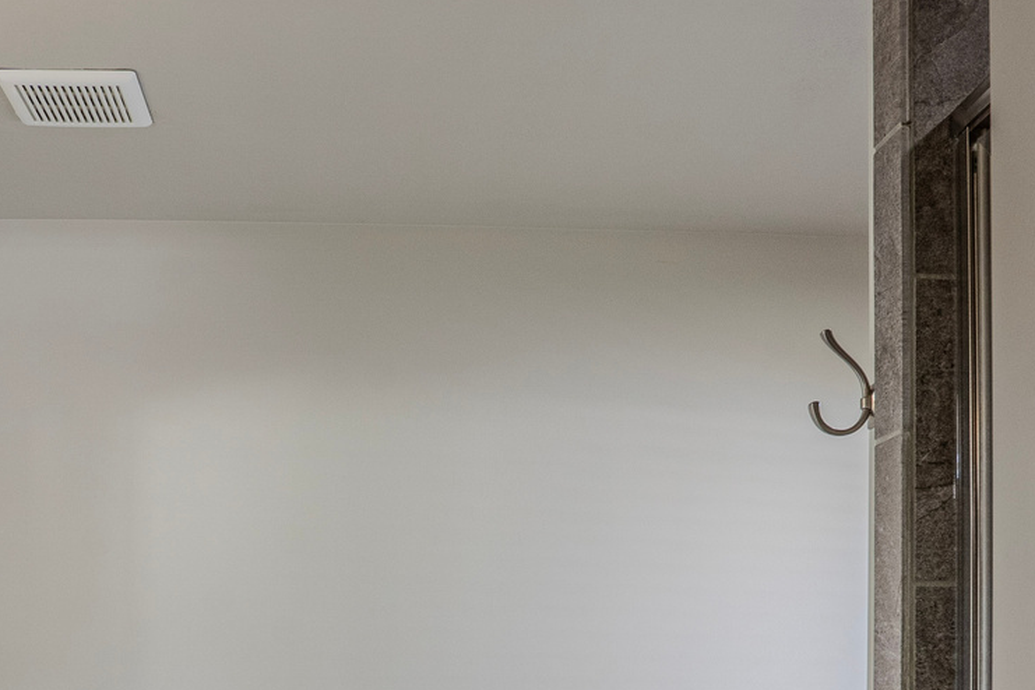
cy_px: 745
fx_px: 1351
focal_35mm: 47
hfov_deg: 41.6
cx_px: 383
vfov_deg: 26.5
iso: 1000
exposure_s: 1/50
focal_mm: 17
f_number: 8
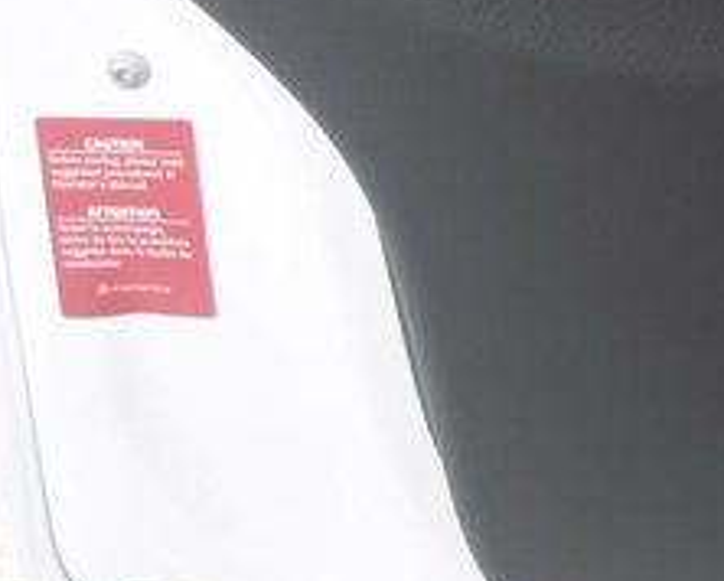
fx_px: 3153
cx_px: 1474
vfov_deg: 10.0
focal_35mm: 147
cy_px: -454
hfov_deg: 11.7
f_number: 4.5
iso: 100
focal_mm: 23
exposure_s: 1/160
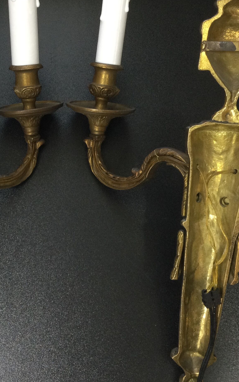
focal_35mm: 58
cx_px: 68
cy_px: 184
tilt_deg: -75.7
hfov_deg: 22.2
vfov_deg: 35.1
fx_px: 604
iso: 80
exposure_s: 1/33
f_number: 2.4
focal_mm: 3.3
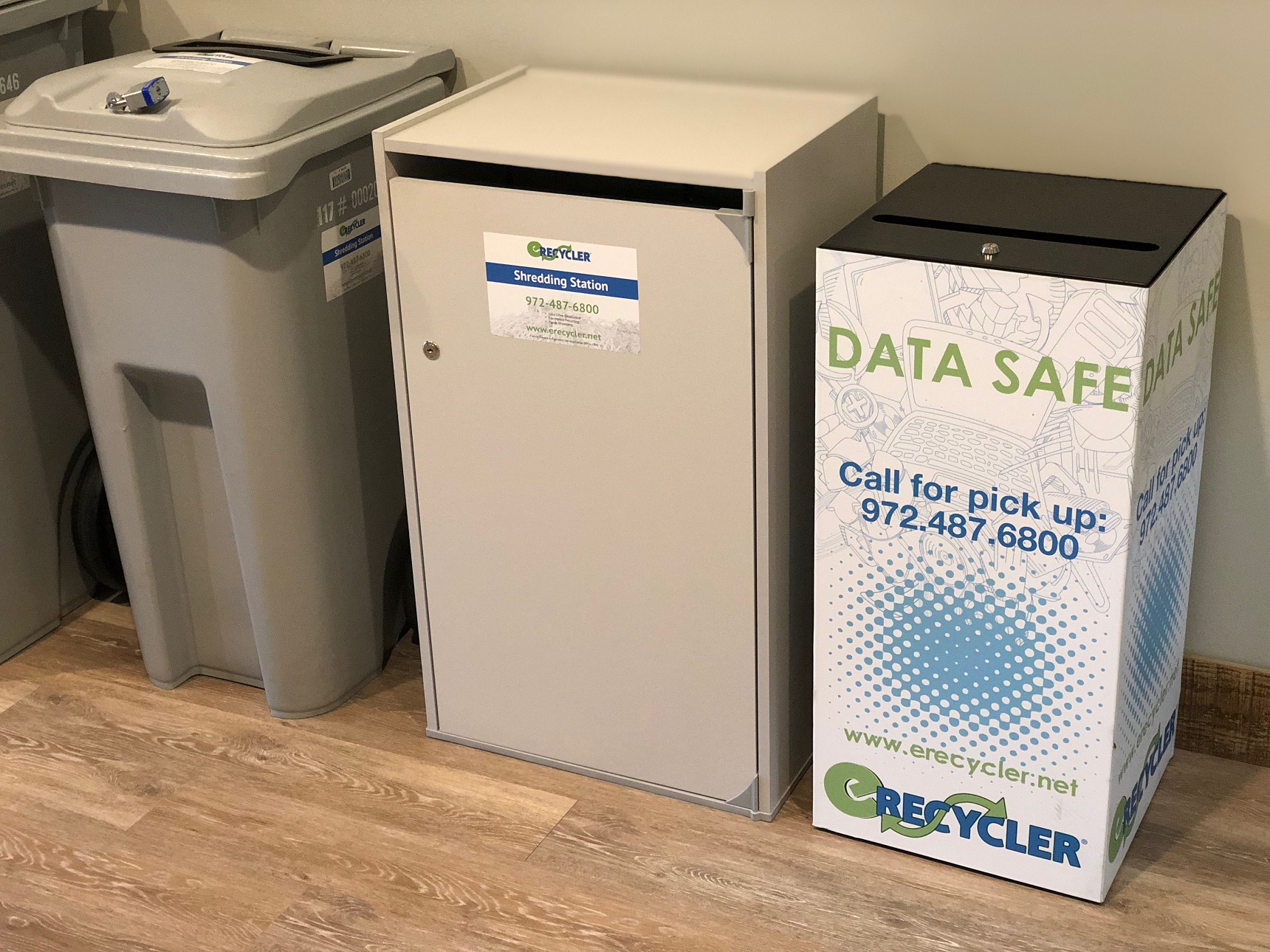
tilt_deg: -23.7
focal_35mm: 52
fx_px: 1908
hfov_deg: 36.8
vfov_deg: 28.0
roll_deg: +1.7
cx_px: 635
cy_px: 476
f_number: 2.4
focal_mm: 6
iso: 160
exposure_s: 1/24
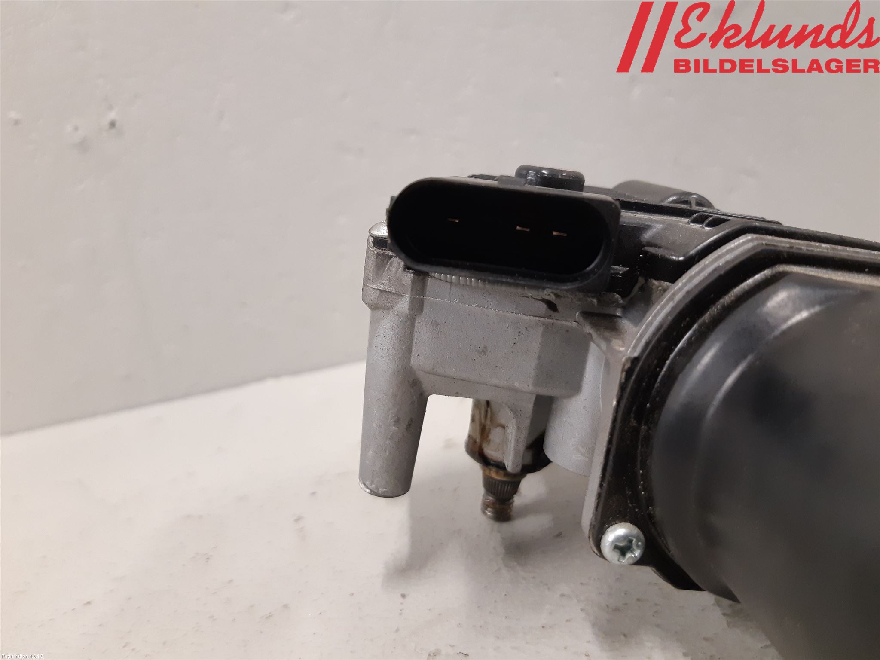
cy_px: 330
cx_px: 440
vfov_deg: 53.1
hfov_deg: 67.3
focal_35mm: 26
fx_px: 661
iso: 250
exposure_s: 1/50
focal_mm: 3.93
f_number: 1.7
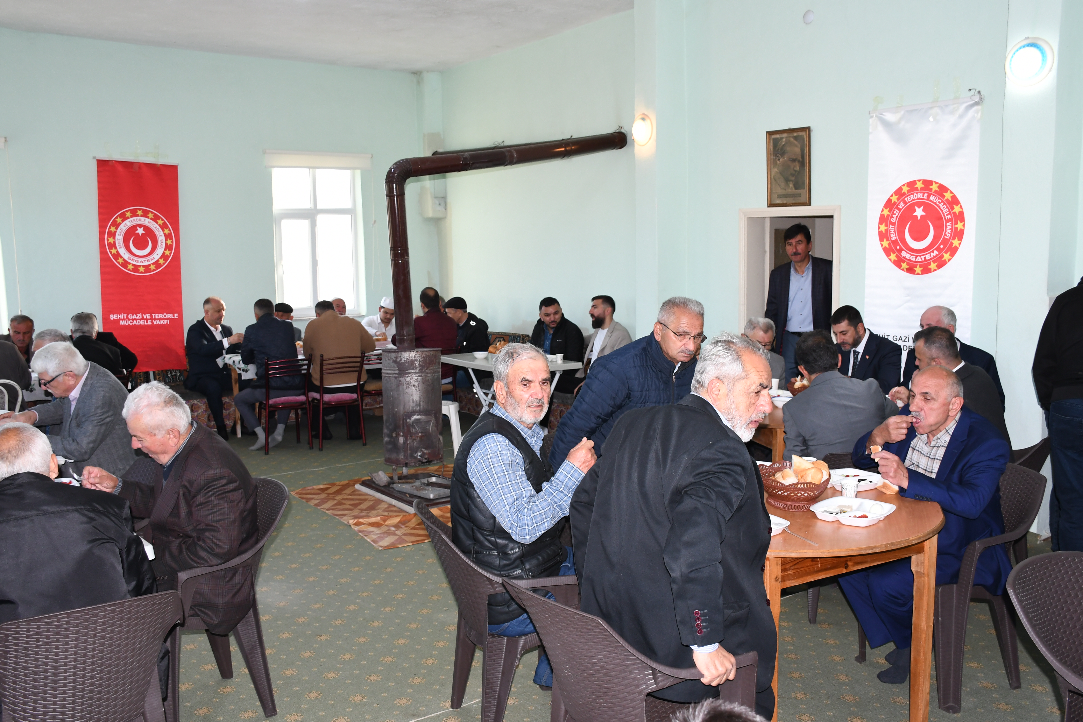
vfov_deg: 40.0
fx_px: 993
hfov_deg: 57.2
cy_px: 361
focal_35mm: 33
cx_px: 542
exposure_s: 1/100
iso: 640
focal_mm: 22
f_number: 5.6
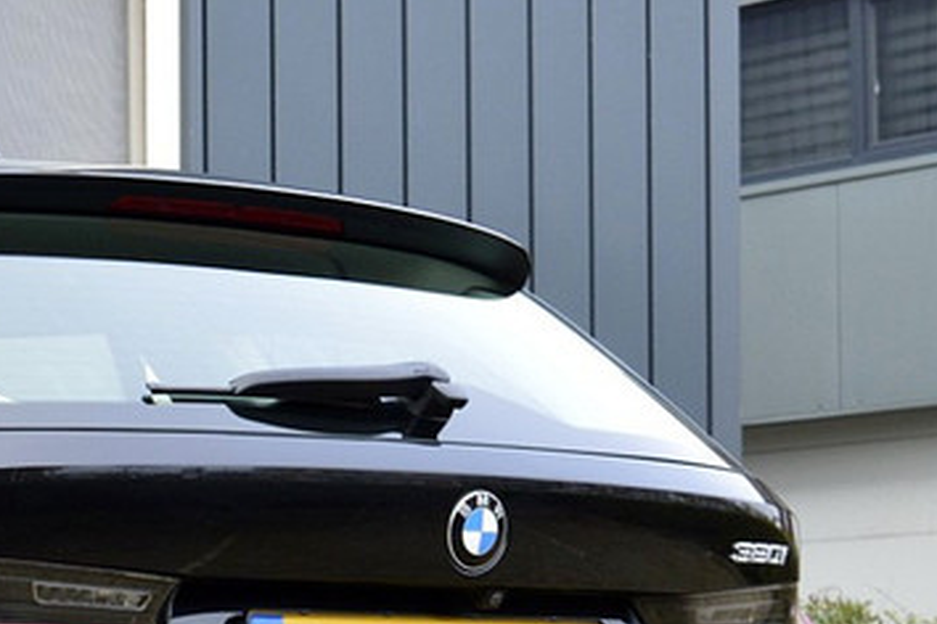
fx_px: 3618
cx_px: -312
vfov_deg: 9.8
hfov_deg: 14.1
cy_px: 644
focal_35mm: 139
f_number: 8
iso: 400
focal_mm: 32
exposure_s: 1/80
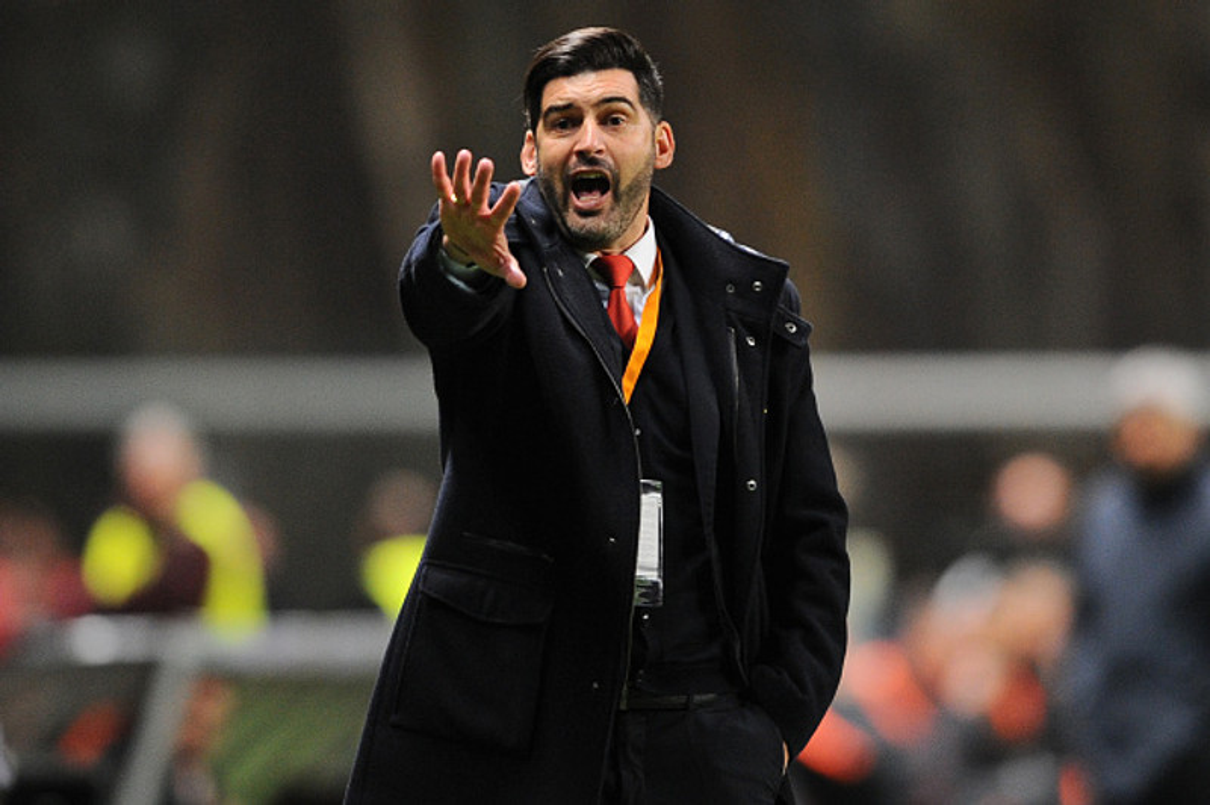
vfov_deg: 3.4
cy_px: 402
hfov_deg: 5.2
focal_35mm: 400
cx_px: 605
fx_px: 13433
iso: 1600
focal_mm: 400
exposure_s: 1/320
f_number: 2.8
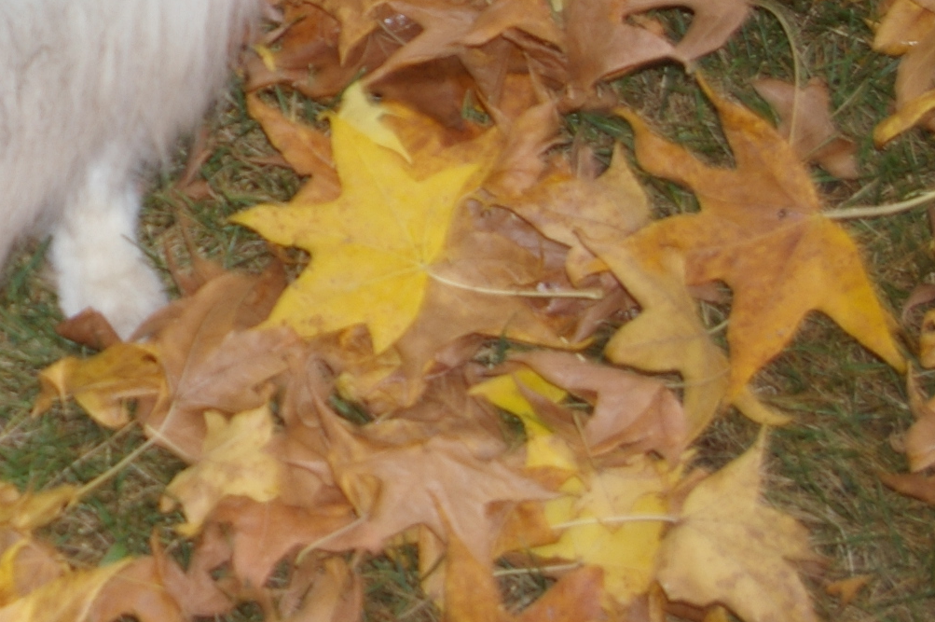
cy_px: -167
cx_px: -183
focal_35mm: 126
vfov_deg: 10.6
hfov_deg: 15.7
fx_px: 3270
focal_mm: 28
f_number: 4
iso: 200
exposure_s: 1/45
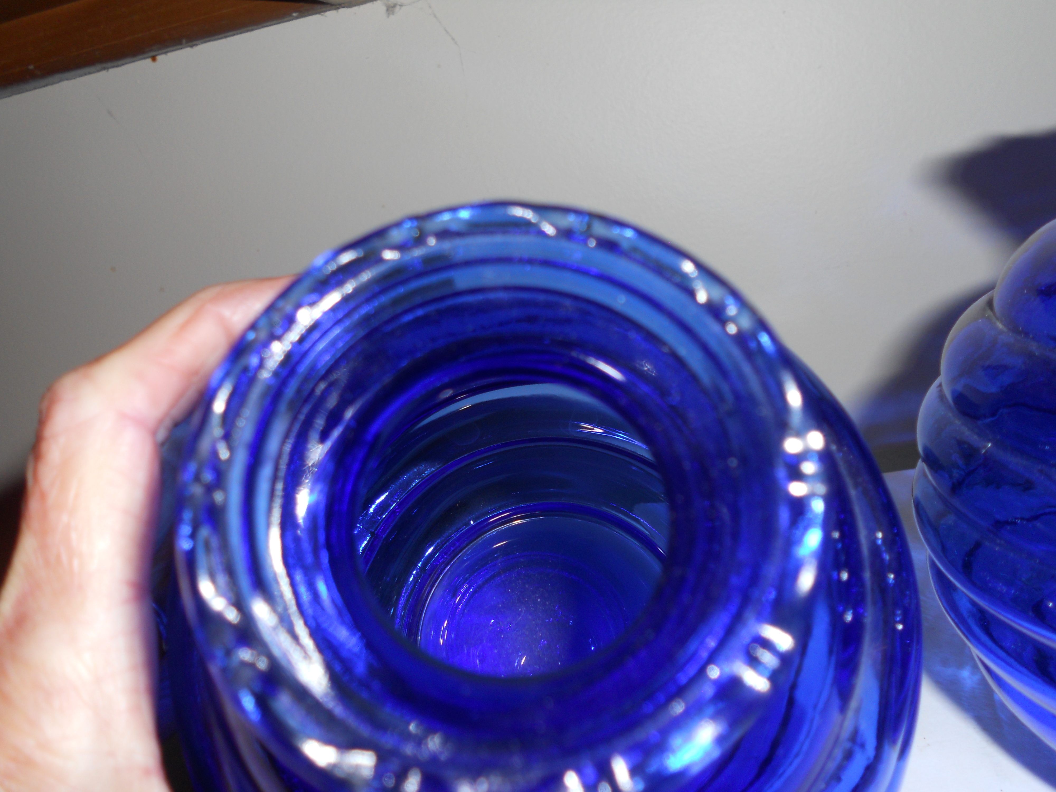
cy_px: 396
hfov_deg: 56.8
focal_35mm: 32
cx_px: 528
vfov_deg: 44.2
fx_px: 976
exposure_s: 1/25
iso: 80
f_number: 8.8
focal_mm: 5.8
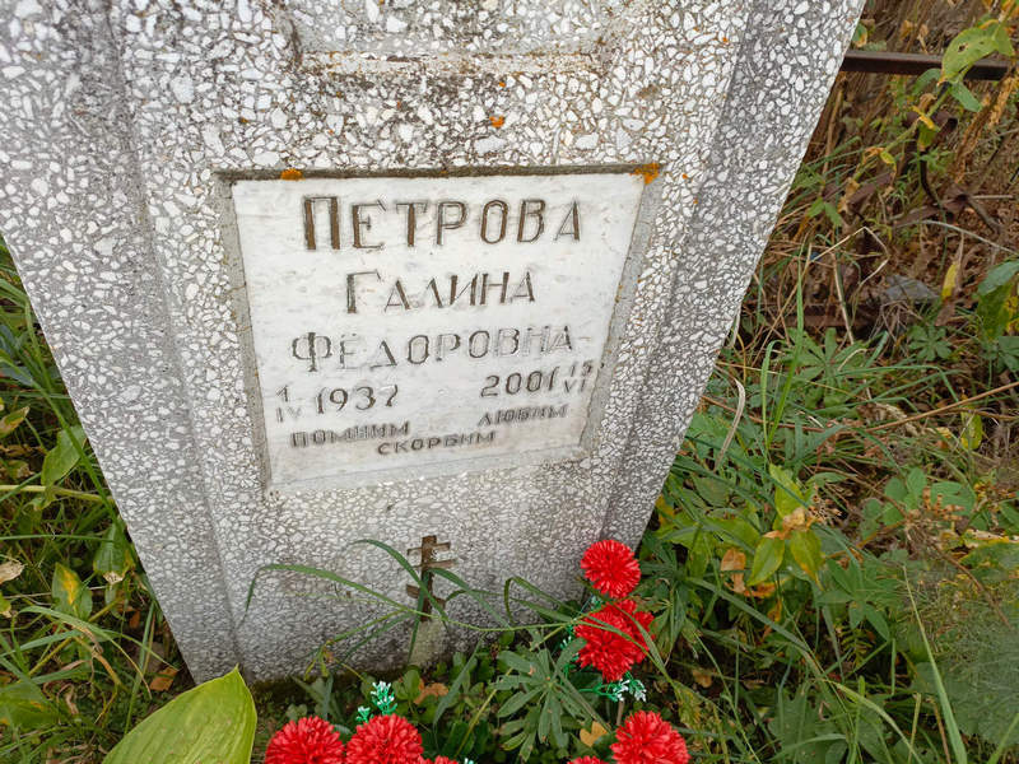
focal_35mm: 25
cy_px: 382
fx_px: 736
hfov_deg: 69.4
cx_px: 510
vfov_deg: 54.9
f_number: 1.69
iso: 184
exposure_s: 1/100
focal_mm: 4.76
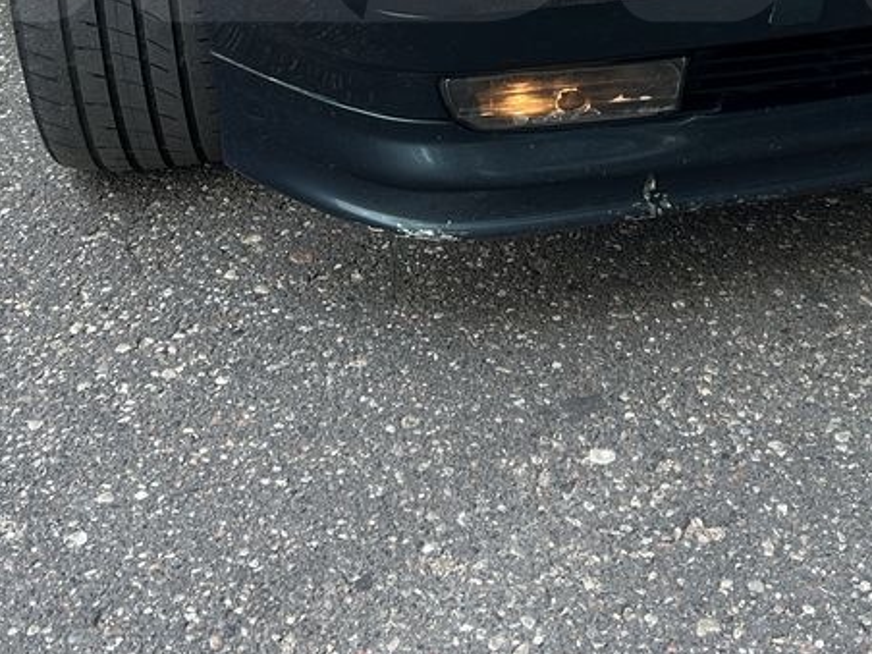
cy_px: -187
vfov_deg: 19.7
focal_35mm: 69
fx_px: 1738
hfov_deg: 28.2
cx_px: 475
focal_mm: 5.7
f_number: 1.5
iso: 50
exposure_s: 1/743
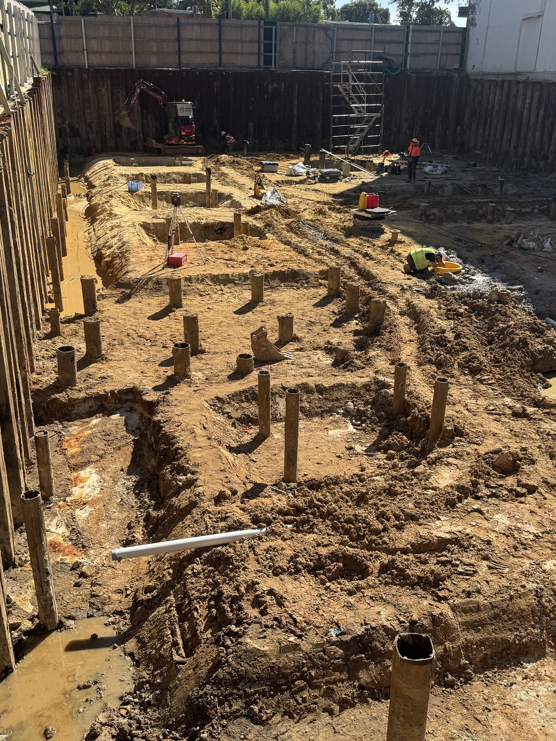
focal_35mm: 33
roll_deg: -1.2
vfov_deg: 55.3
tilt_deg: -24.3
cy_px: 398
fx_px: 707
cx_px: 295
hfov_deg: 42.9
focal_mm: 6.76
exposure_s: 1/3247
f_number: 1.78
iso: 80
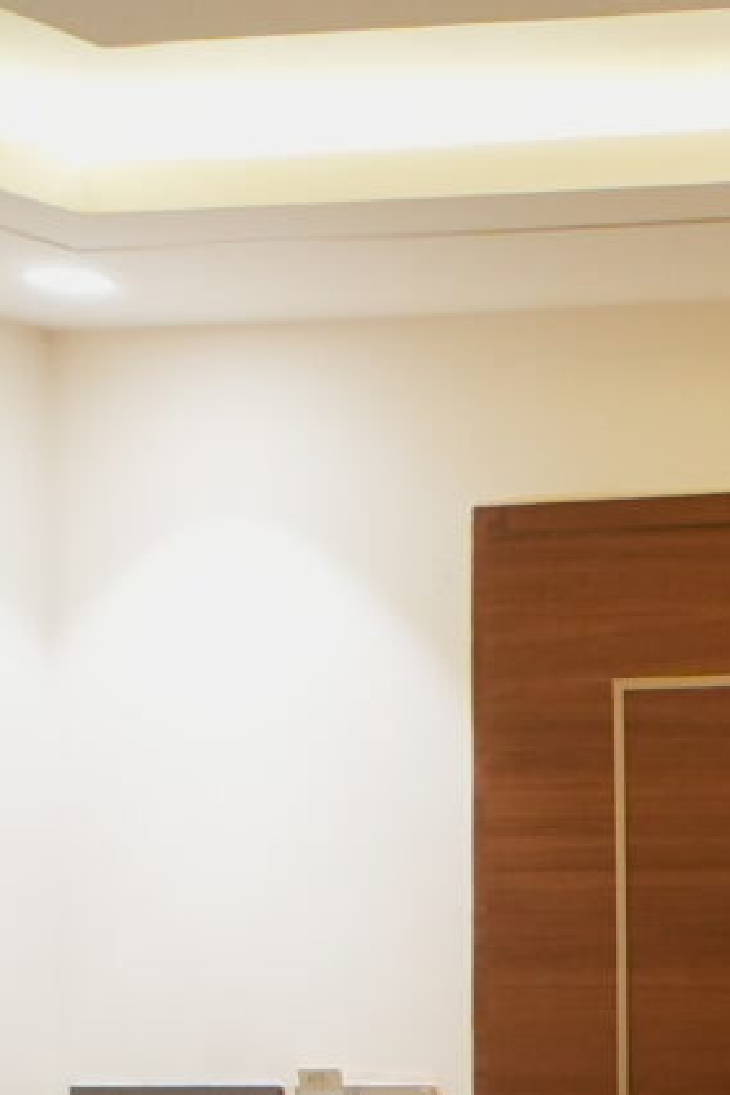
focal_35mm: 109
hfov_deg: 8.6
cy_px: 1169
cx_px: 2648
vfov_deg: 18.1
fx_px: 3315
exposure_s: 1/100
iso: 1600
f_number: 4.5
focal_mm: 18
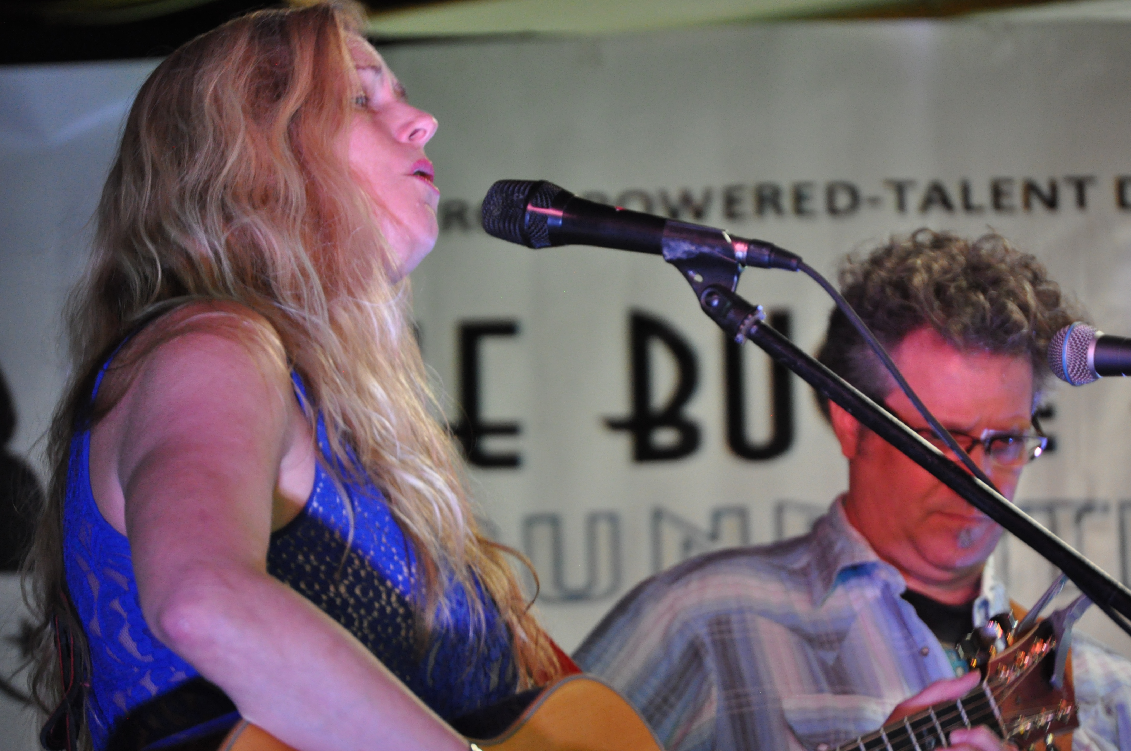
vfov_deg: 6.3
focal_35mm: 218
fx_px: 6825
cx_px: 566
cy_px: 376
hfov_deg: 9.5
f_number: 5
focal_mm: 145
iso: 1600
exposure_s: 1/60
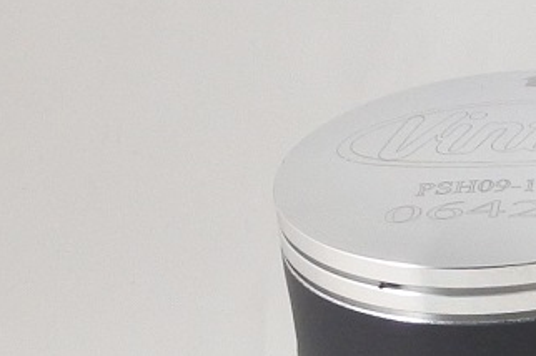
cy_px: 424
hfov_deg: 9.2
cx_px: 1333
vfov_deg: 6.9
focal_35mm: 197
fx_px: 2930
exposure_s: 1/125
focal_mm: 12.8
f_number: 4
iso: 560
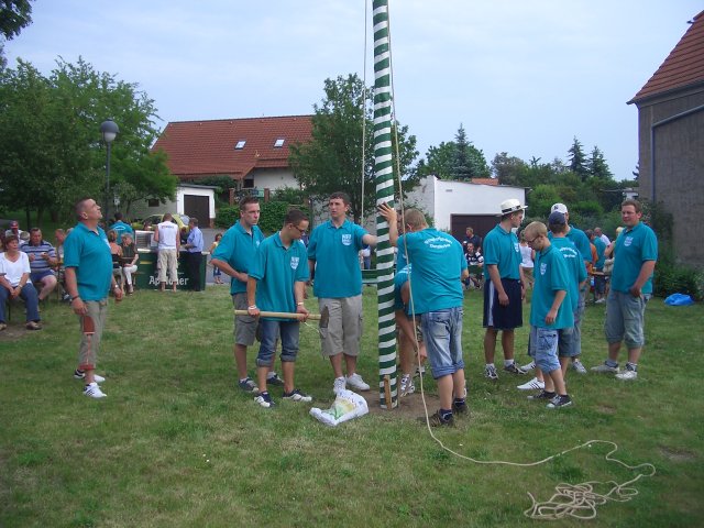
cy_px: 264
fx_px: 712
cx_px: 352
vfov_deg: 40.7
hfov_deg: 52.6
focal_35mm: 35
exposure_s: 1/500
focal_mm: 5.8
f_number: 2.6
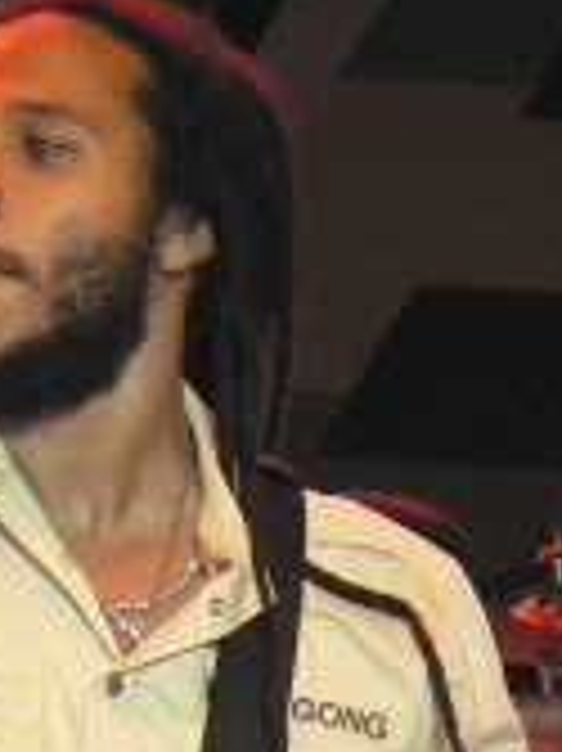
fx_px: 12138
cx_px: 85
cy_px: 786
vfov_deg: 3.5
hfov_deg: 2.7
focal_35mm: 560
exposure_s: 1/60
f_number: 3.3
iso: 400
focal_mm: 35.4
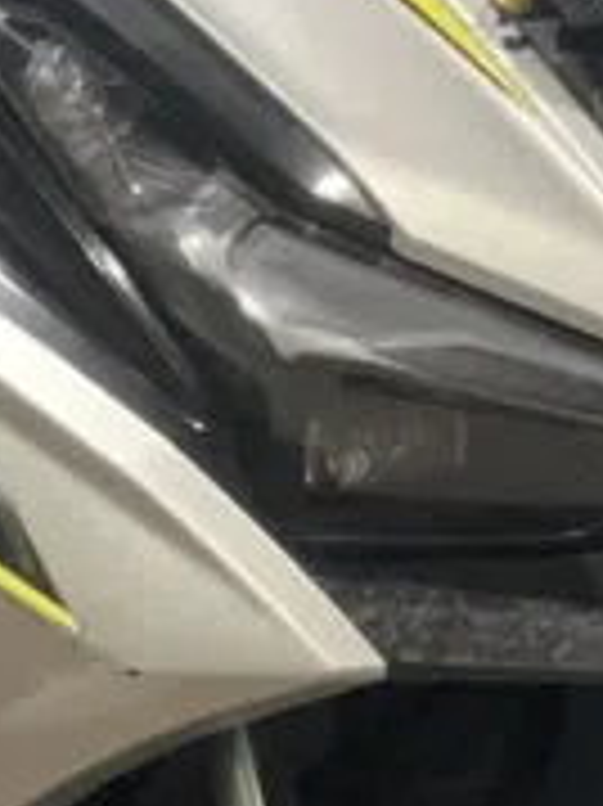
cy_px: 745
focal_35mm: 397
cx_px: -324
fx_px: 9232
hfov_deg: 3.7
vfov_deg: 5.0
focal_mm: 6
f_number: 2
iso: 200
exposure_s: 1/33
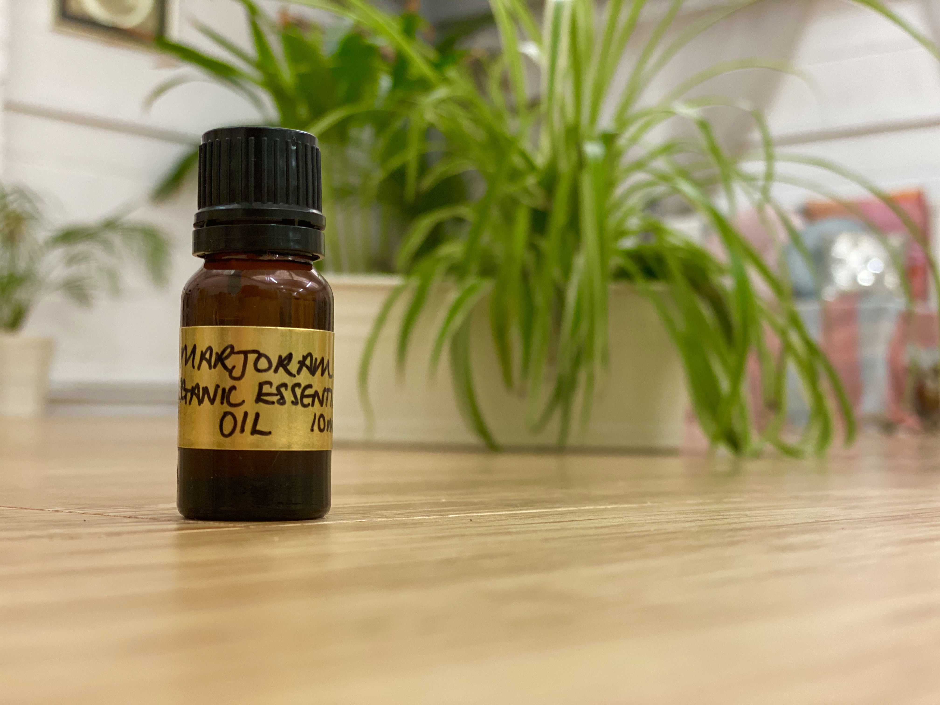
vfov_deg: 28.0
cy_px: 352
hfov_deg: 36.8
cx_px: 470
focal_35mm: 52
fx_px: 1412
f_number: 2
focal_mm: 6
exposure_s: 1/33
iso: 160
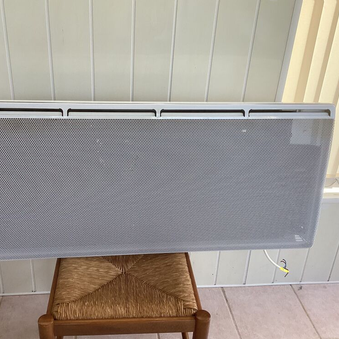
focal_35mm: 37
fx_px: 410
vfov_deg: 44.9
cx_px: 147
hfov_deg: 44.8
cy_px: 170
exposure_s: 1/120
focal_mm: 3.3
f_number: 2.4
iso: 64
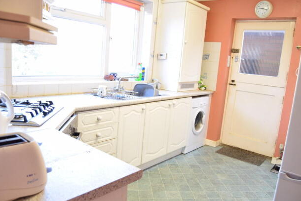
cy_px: 104
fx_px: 243
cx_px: 149
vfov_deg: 45.0
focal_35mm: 29
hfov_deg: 63.6
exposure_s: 1/5
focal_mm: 18
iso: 100
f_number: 3.5
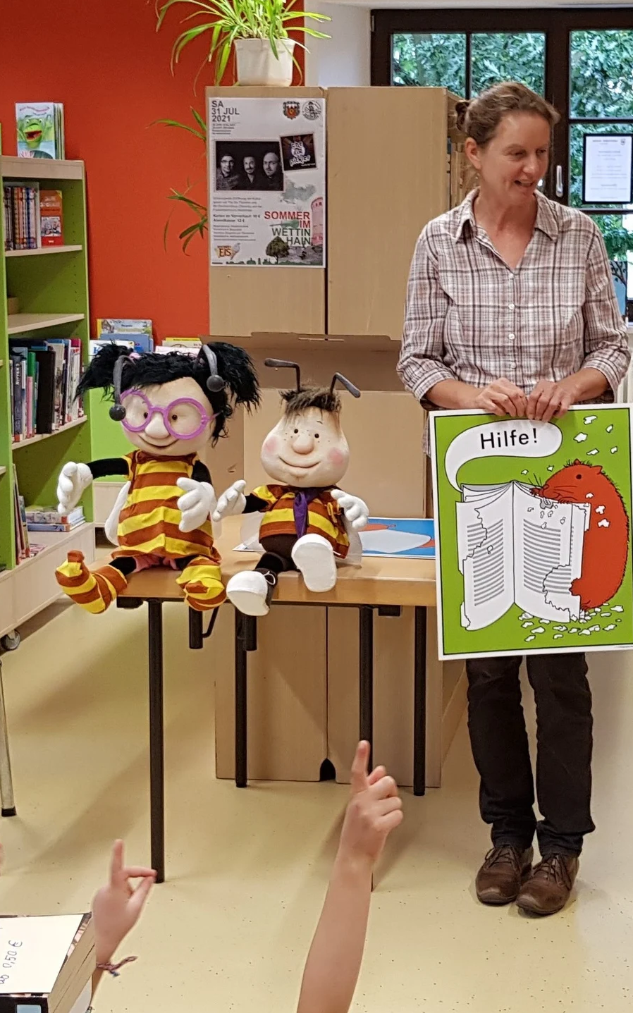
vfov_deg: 66.5
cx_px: 349
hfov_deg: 44.5
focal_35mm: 28
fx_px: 773
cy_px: 510
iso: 125
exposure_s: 1/50
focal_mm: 4.2
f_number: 1.7
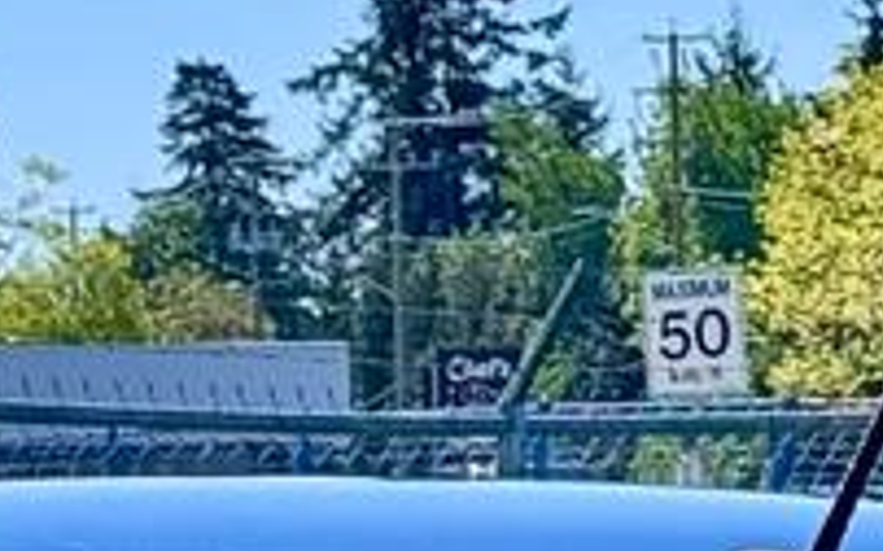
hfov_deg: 6.5
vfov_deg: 3.9
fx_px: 7769
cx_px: 503
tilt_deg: -7.7
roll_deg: +1.2
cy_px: 1762
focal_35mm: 323
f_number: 1.78
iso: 64
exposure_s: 1/1869
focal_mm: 6.76
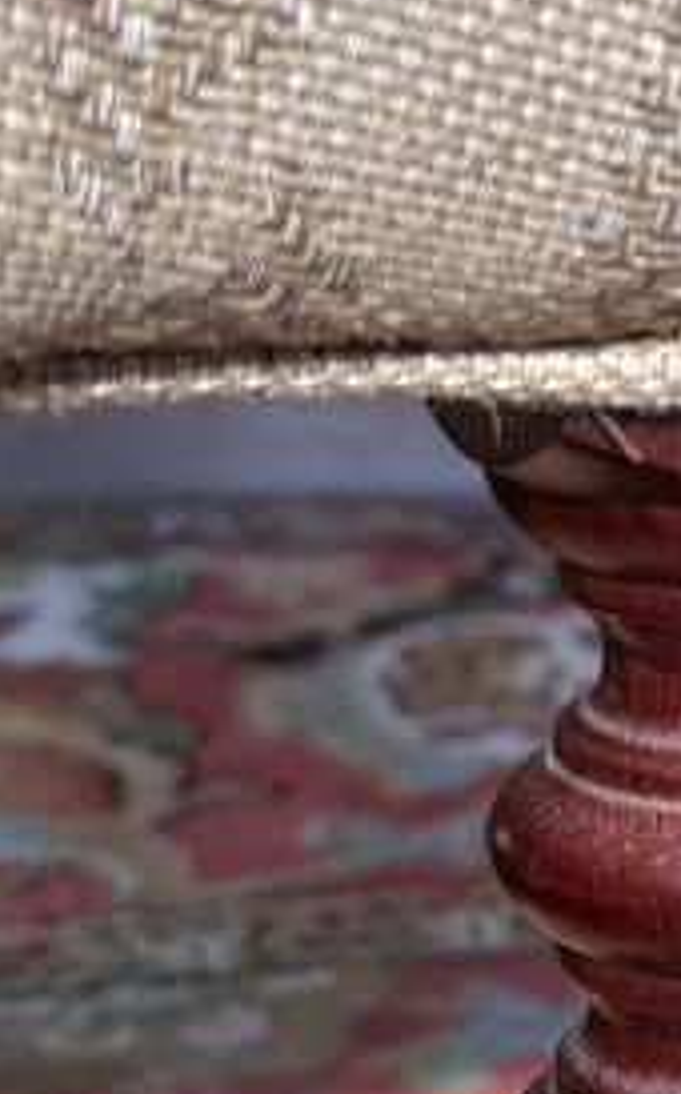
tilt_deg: -13.6
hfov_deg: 10.5
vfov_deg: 18.6
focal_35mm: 112
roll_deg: -3.5
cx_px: 1466
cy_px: 545
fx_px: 3335
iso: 50
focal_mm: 6.76
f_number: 1.78
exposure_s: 1/100
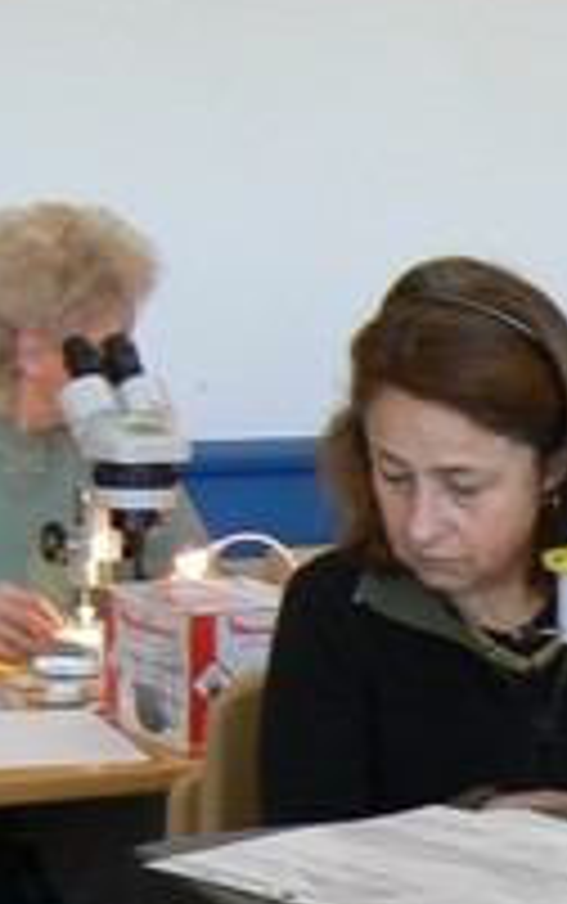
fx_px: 3281
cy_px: 643
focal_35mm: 133
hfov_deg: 9.8
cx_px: 639
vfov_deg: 15.6
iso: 80
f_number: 2.8
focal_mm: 7.6
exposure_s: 1/40
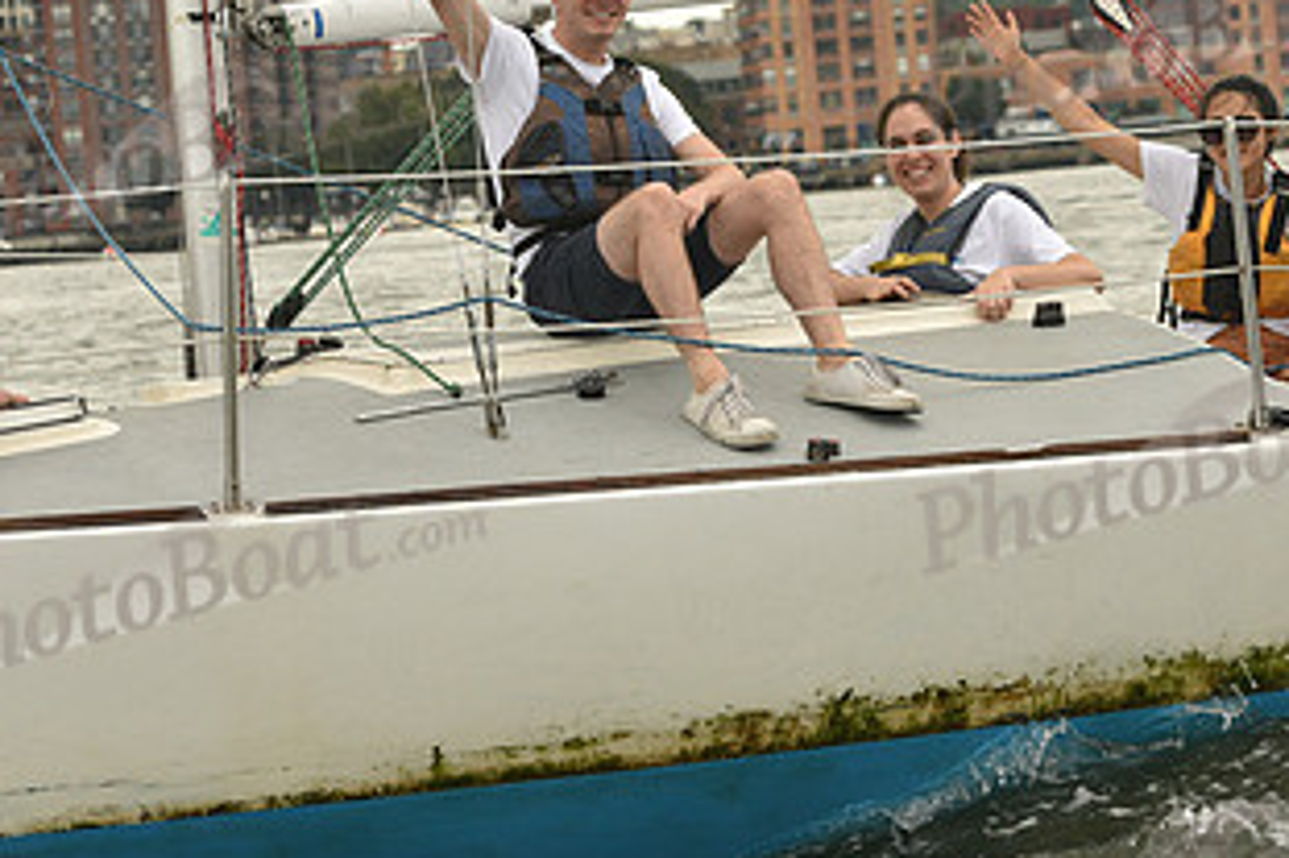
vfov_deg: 9.0
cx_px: 705
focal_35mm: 153
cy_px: 309
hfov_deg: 13.4
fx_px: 5475
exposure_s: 1/1250
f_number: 6.3
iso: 320
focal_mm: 82
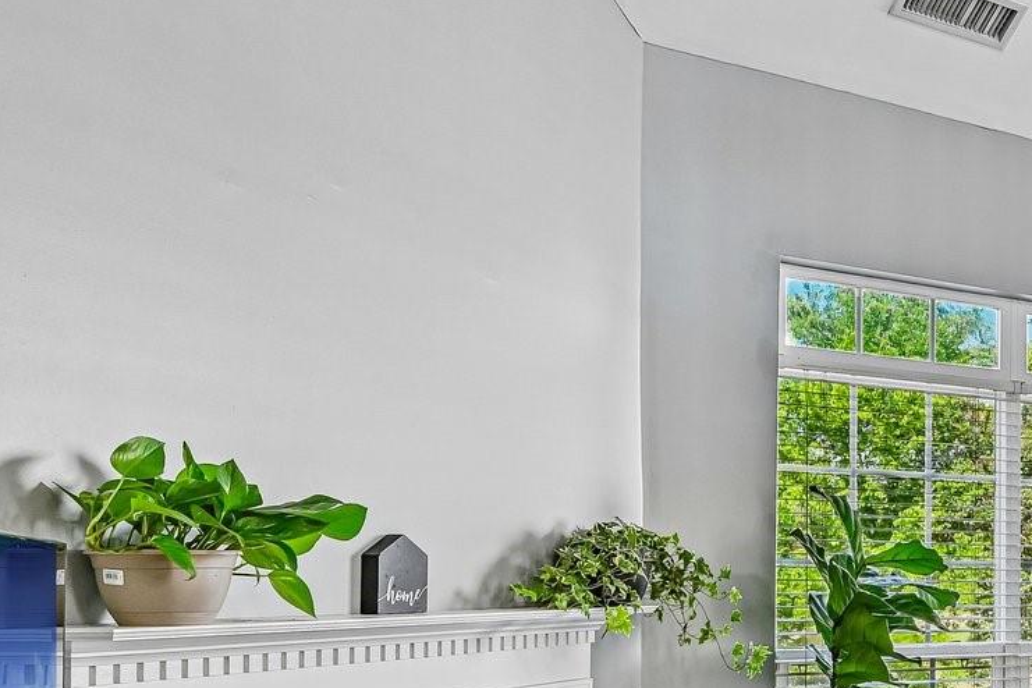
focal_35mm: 47
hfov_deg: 30.8
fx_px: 1347
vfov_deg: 27.9
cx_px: 1400
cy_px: 576
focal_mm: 17
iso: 220
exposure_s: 1/20
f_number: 8
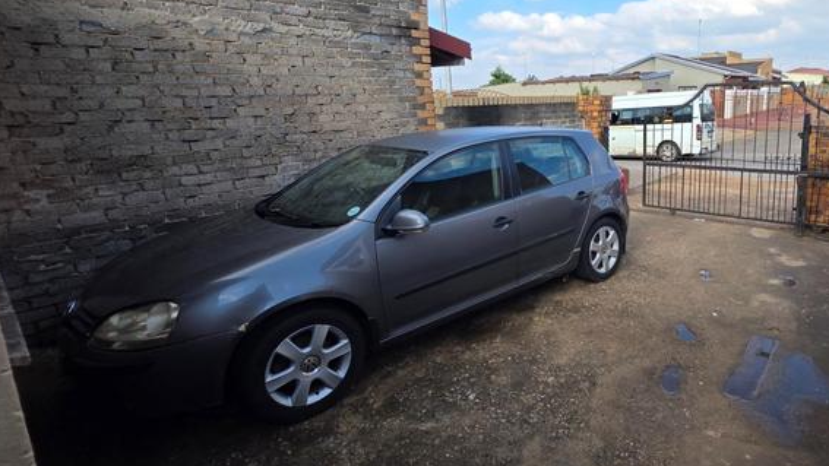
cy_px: 194
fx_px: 440
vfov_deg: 55.6
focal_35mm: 20
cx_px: 569
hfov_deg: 82.9
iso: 40
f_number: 1.9
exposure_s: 1/1099
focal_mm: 2.2
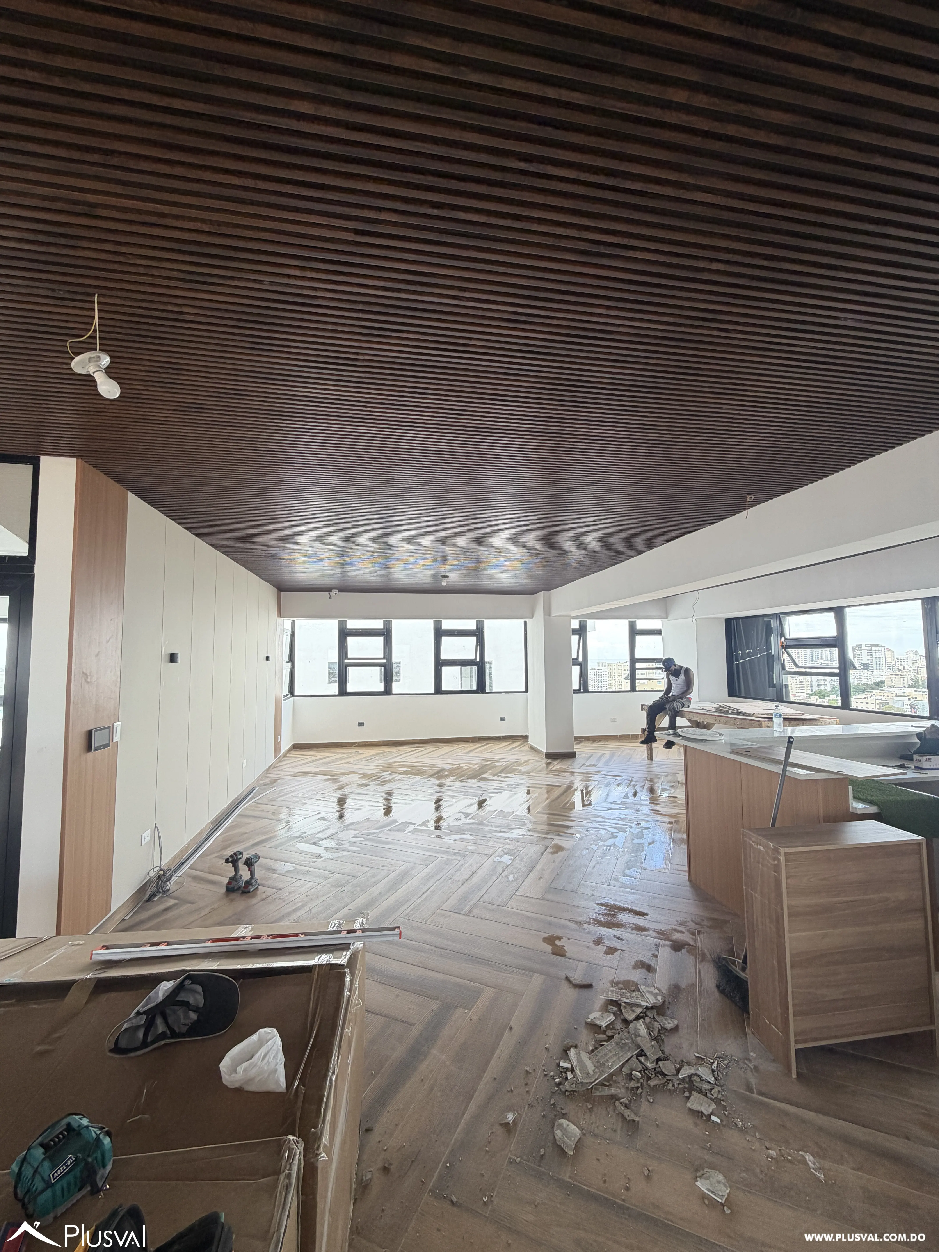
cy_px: 626
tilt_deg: +4.3
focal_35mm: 14
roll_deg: +0.2
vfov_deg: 102.1
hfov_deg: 85.7
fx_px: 506
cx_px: 470
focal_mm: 2.22
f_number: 2.2
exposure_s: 1/121
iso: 64
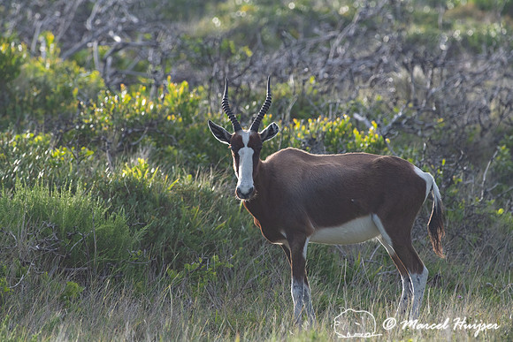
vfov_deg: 2.3
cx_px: 256
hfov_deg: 3.4
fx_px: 8552
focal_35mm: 600
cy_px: 171
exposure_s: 1/1000
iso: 800
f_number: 9
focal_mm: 600
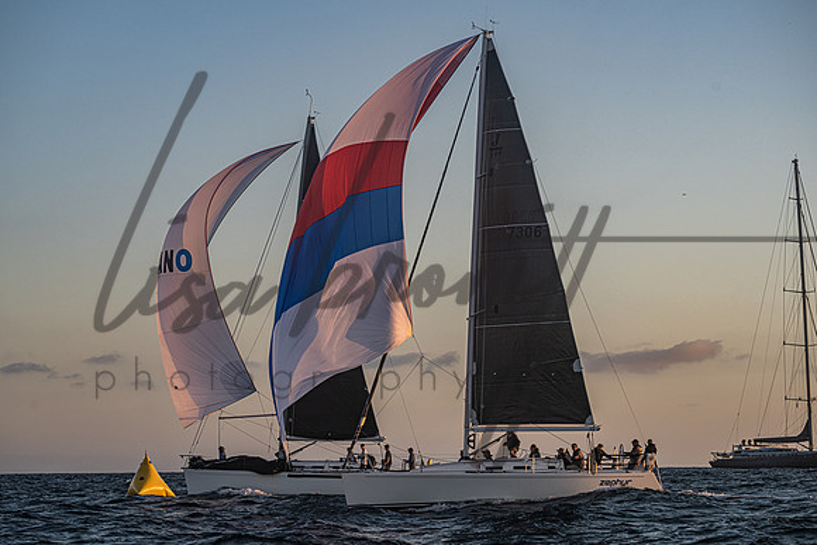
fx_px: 2436
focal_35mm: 107
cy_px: 271
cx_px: 413
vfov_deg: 12.8
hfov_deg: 19.0
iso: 250
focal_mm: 100
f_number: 7.1
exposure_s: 1/320
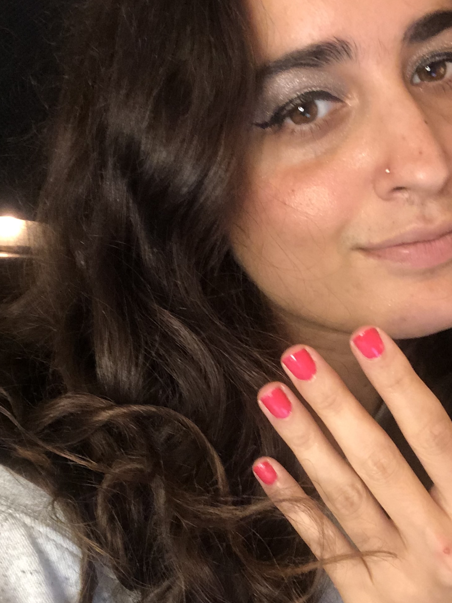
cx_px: 265
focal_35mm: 51
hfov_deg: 28.5
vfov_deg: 37.3
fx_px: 888
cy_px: 366
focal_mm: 2.87
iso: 250
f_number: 2.2
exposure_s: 1/40
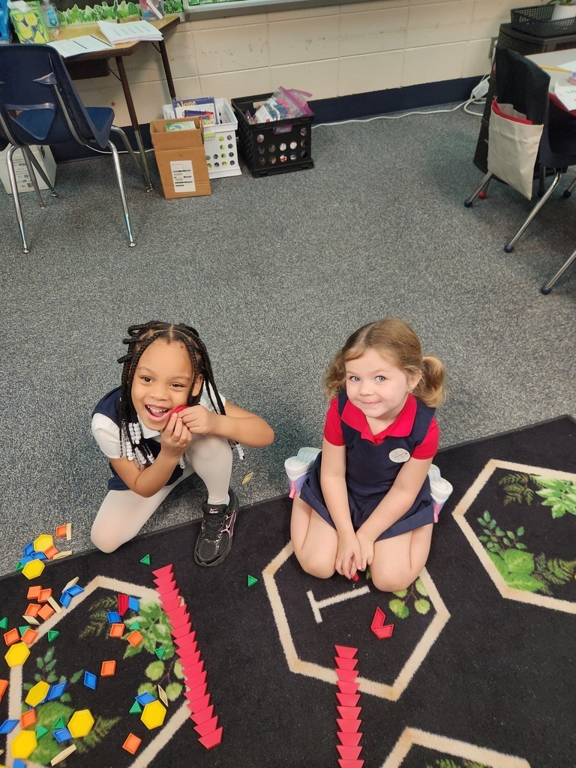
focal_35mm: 23
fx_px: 510
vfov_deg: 73.9
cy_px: 384
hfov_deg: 58.9
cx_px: 288
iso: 160
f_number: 1.8
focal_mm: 5.4
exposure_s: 1/120
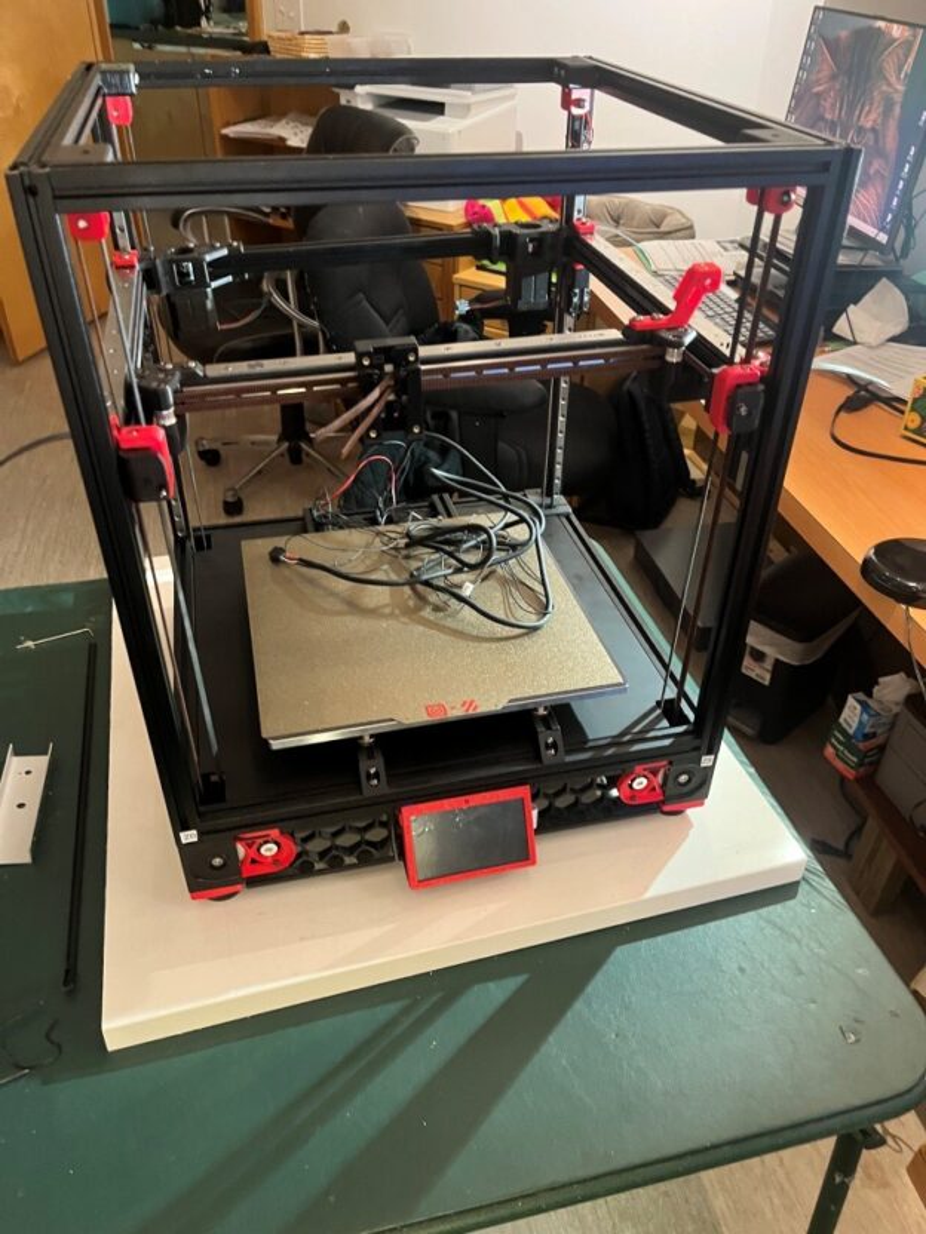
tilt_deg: -36.8
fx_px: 927
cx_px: 463
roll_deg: -1.0
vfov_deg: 67.3
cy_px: 617
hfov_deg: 53.1
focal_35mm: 26
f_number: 1.6
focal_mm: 5.1
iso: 500
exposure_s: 1/40
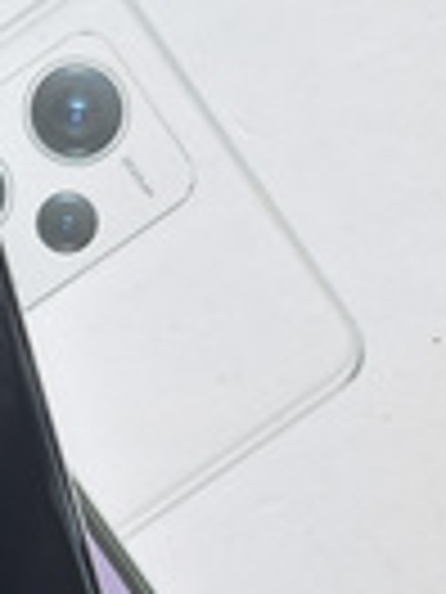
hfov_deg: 14.6
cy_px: 508
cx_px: -385
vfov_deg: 22.1
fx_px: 1495
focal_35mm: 87
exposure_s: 1/100
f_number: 1.8
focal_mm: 5.54
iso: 125
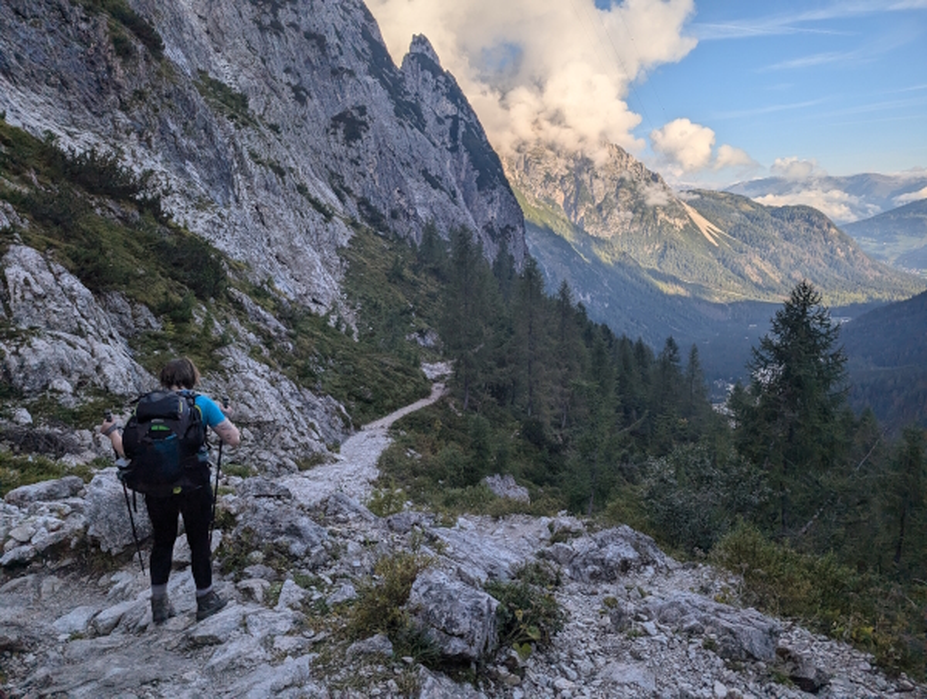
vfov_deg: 57.0
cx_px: 464
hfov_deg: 71.5
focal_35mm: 24
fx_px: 644
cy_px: 350
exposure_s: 1/1572
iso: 39
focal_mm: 6.81
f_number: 1.85
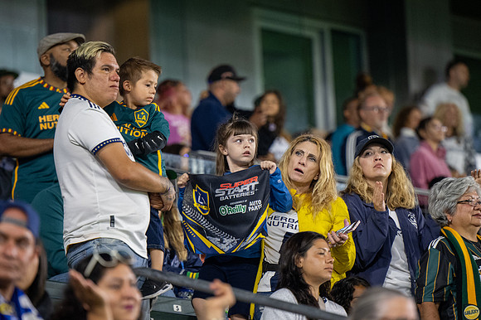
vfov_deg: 5.1
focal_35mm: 270
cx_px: 240
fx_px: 3605
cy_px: 160
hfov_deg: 7.6
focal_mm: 180
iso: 2500
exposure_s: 1/200
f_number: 2.8
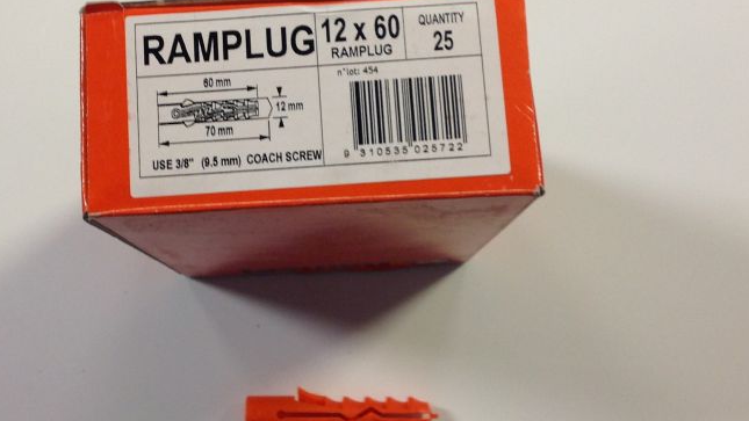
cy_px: 130
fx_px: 1172
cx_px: 291
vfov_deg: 20.3
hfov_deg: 35.3
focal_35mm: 59
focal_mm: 4.28
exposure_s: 1/17
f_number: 2.4
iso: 80
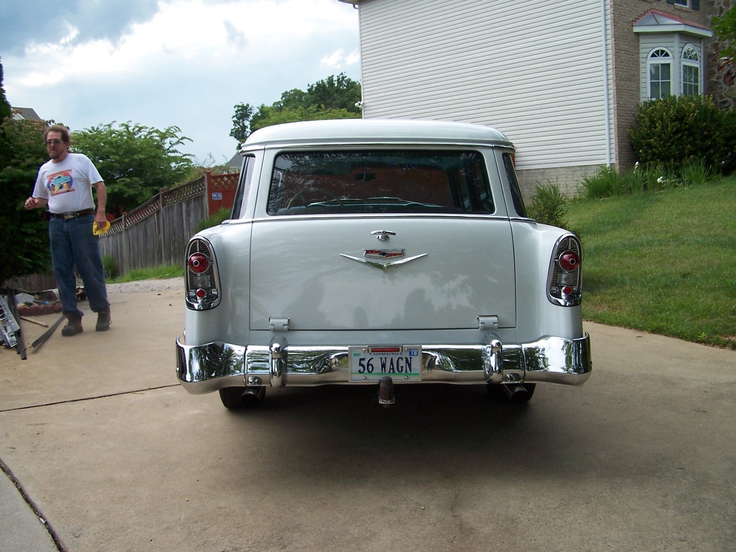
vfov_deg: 37.7
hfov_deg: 49.0
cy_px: 276
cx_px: 368
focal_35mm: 38
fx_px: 808
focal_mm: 6.3
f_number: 2.8
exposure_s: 1/500
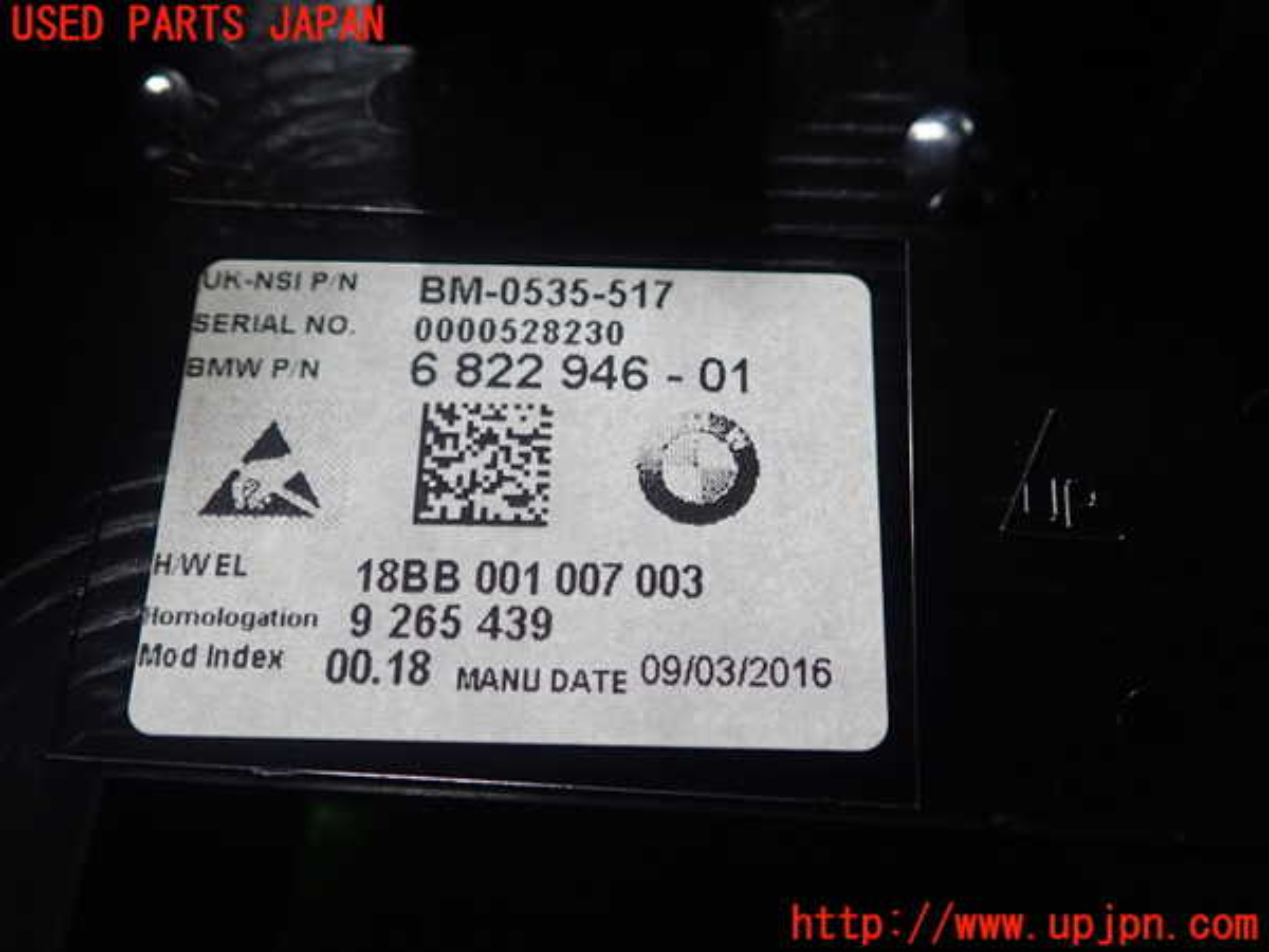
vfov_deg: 46.8
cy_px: 476
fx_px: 1100
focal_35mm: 30
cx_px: 634
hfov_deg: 60.0
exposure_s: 1/125
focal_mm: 5.5
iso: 320
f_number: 2.3
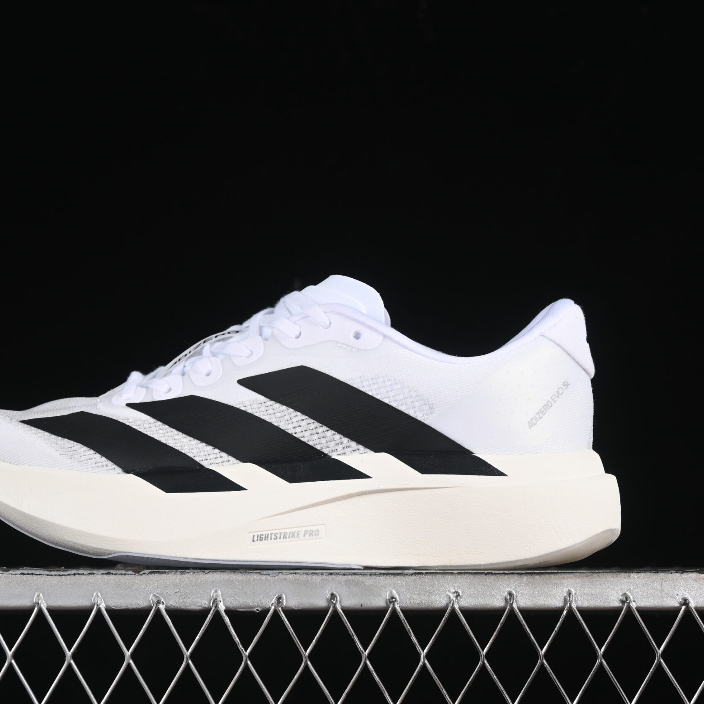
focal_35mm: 96
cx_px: 285
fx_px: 2209
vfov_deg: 18.1
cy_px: 351
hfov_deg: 18.1
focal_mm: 50
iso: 160
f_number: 8
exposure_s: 1/80
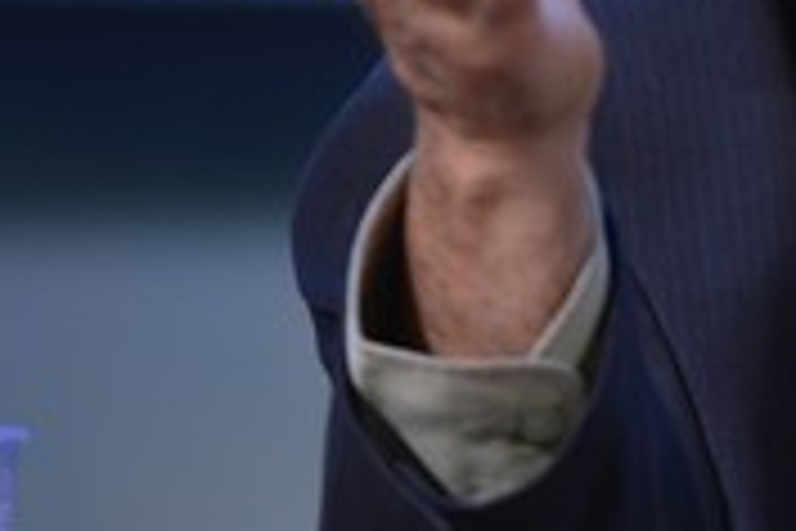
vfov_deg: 1.5
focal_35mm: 902
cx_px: 1426
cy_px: -306
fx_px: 19943
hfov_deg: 2.3
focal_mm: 200
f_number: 2.8
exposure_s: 1/160
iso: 1250
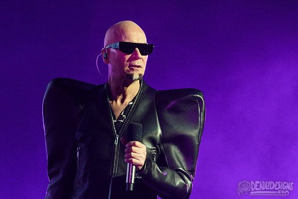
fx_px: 5060
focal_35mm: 611
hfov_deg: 3.4
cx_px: 147
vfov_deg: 2.3
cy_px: 85
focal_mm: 500
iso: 4000
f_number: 6
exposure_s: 1/250
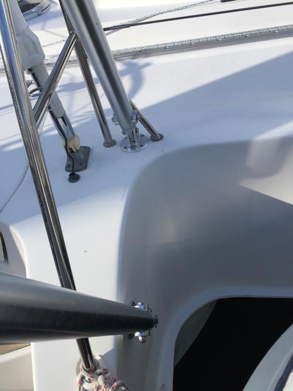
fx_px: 327
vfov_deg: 61.7
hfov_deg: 48.2
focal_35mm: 29
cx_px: 146
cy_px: 196
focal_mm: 4.15
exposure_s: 1/1364
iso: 32
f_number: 2.2
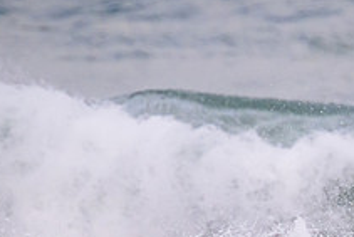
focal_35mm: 2294
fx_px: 22572
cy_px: 290
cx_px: 435
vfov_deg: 0.6
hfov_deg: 0.9
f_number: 11
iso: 2800
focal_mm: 800
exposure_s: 1/2000
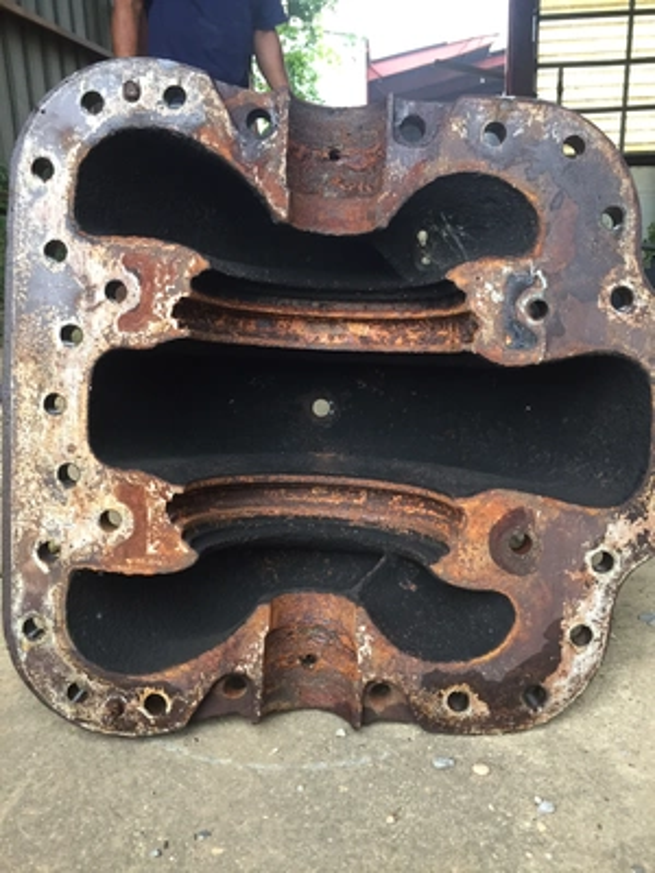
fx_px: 732
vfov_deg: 61.7
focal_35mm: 29
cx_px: 328
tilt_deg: -18.4
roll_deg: +2.5
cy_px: 436
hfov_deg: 48.2
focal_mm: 4.15
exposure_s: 1/30
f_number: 2.2
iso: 100
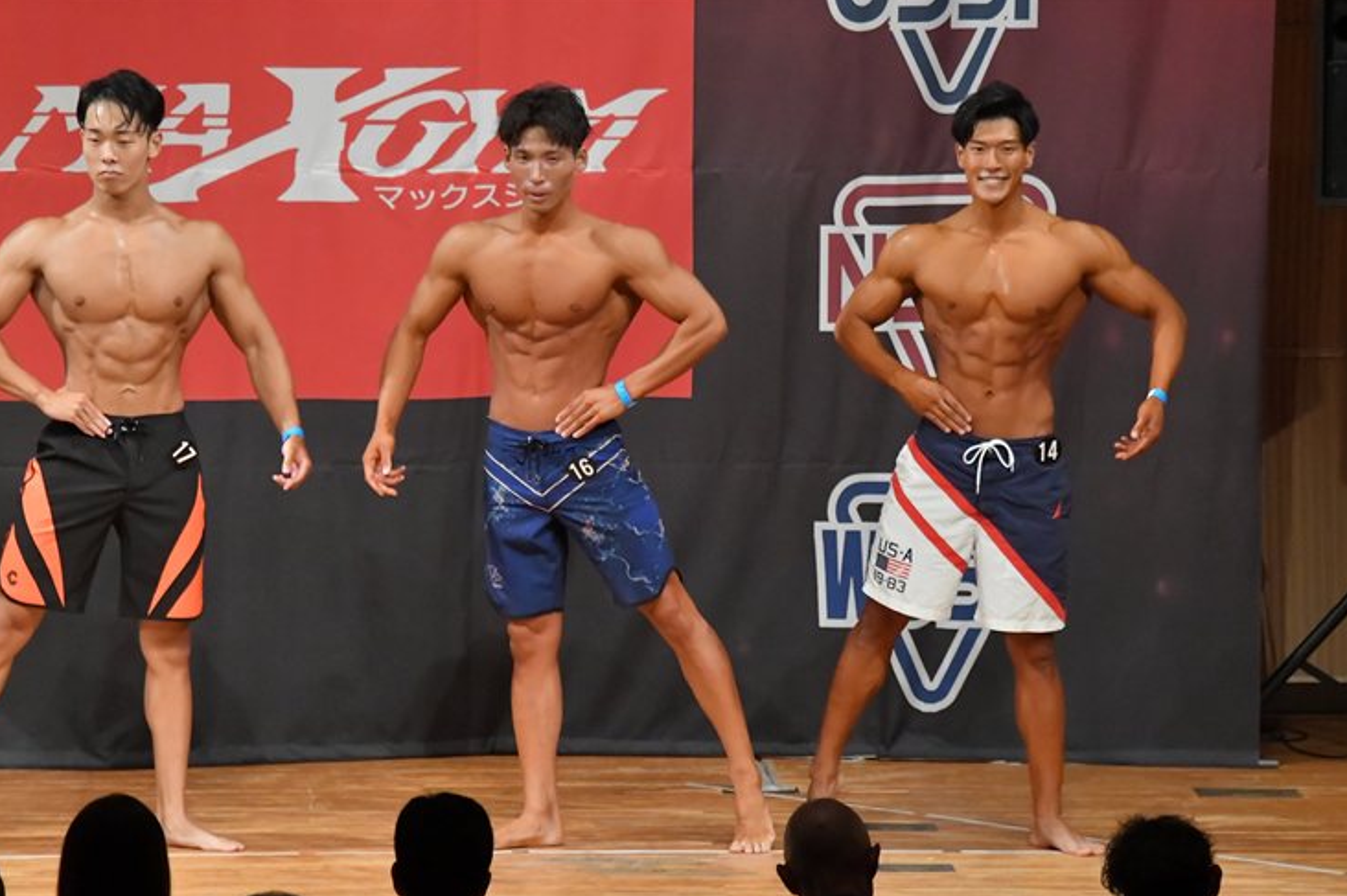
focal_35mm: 270
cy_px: 464
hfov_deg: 7.6
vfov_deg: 5.1
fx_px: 10095
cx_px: 695
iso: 9000
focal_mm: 170
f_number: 5.6
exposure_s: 1/400
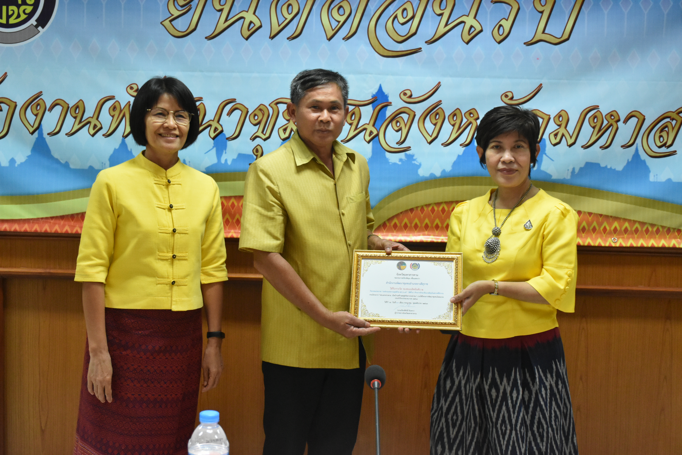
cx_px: 341
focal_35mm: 48
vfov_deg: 28.1
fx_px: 909
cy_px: 228
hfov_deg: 41.1
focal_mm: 32
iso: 3200
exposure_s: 1/160
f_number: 6.3
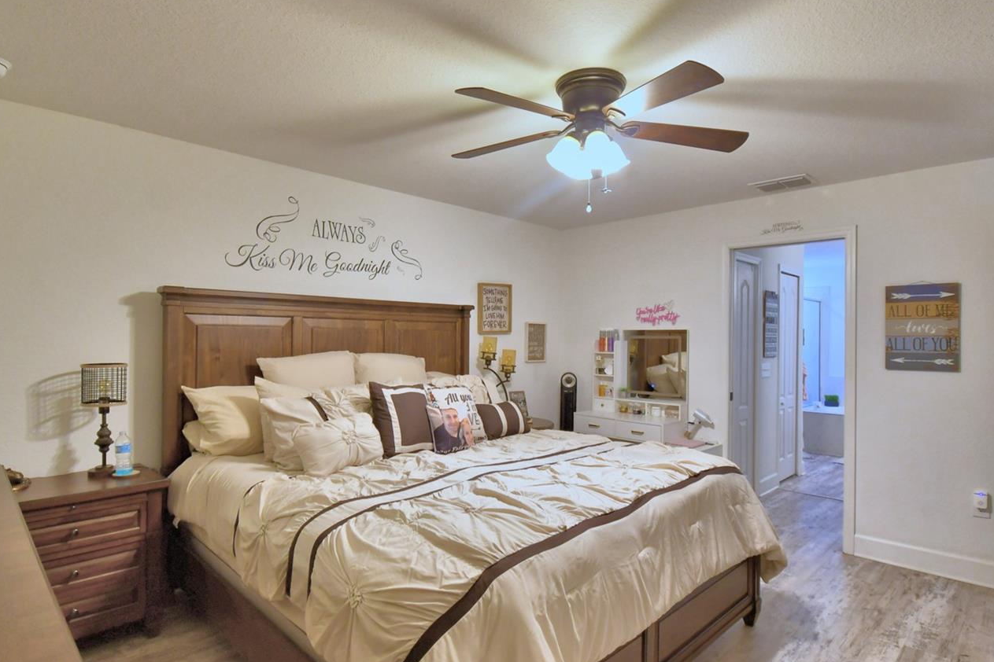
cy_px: 334
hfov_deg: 86.9
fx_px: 525
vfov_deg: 64.6
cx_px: 495
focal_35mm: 19
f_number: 4.5
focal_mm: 10
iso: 400
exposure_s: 1/40
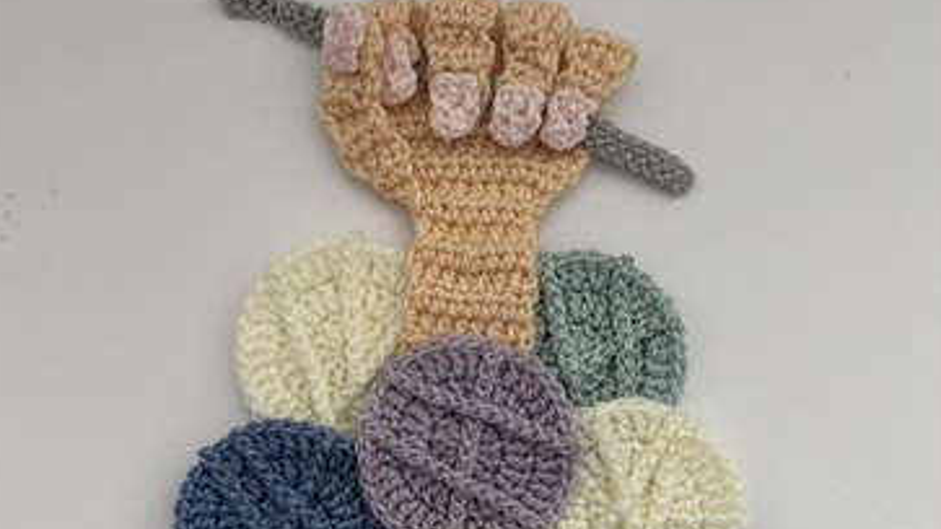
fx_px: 973
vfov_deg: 29.9
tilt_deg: -87.2
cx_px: 464
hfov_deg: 51.6
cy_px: 402
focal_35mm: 39
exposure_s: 1/61
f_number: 1.6
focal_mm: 5.96
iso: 125
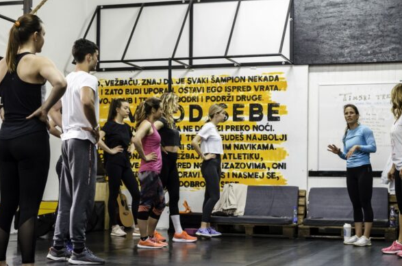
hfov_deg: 29.4
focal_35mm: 69
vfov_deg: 19.7
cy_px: 151
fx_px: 765
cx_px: 212
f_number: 4
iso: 800
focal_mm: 35
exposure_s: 1/60
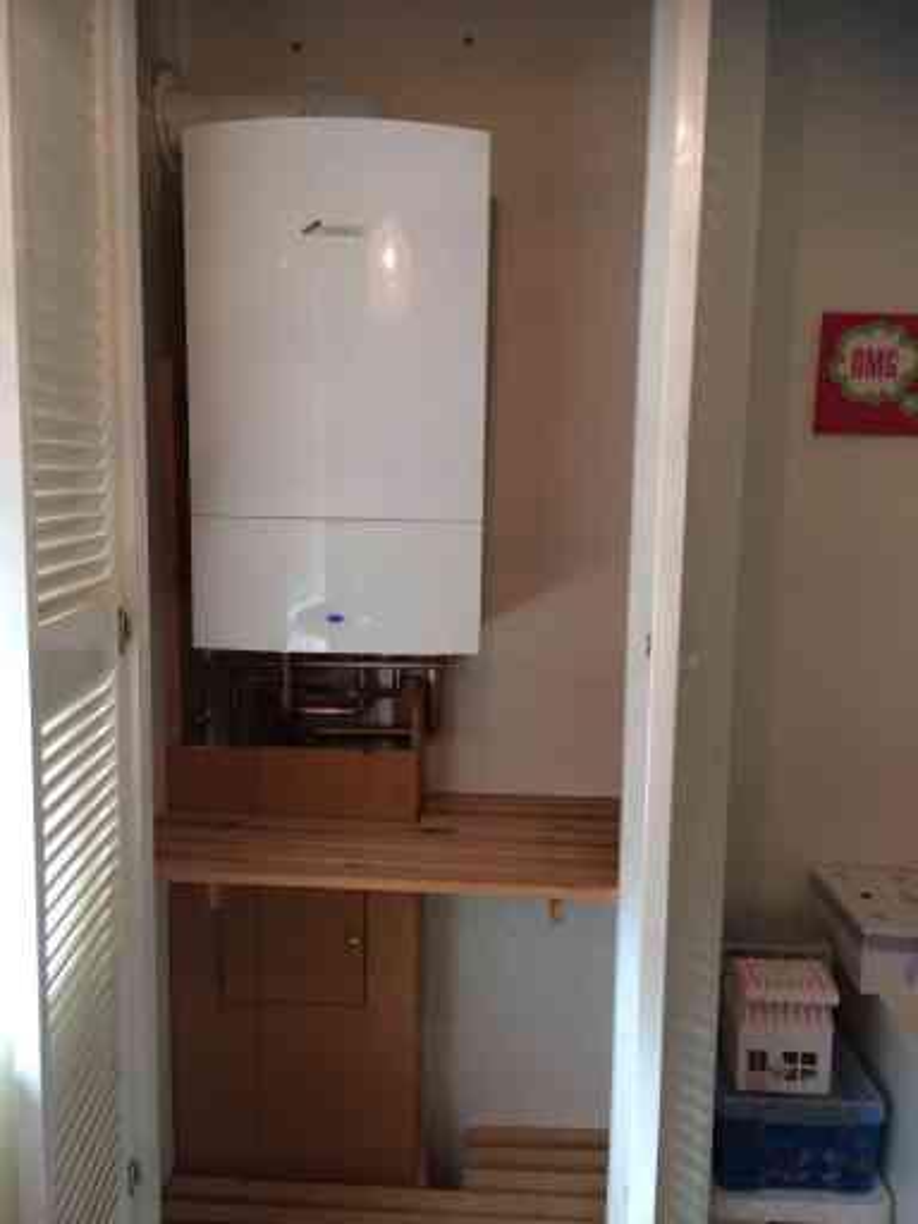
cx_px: 459
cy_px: 612
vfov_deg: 60.0
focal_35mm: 30
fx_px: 1061
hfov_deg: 46.8
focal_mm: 4.12
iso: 64
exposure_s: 1/30
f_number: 2.2
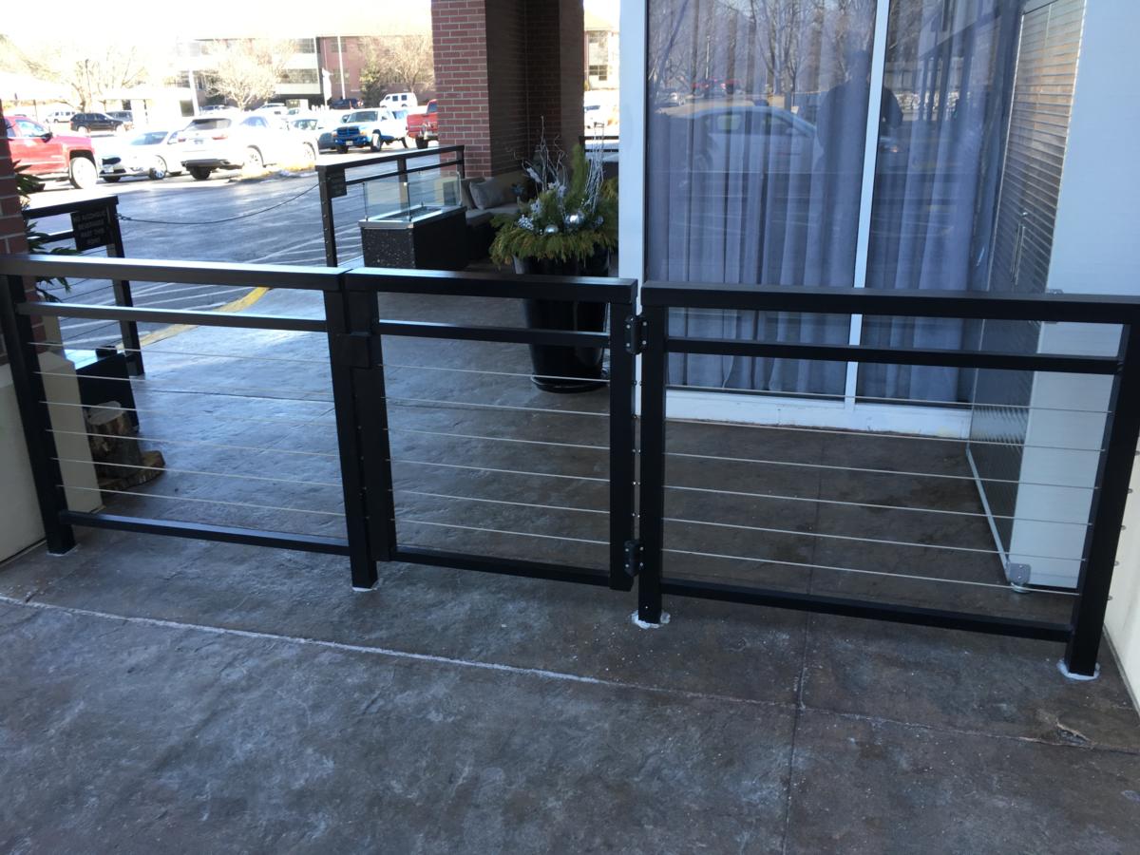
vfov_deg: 48.2
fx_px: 955
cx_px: 570
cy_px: 428
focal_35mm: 29
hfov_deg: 61.7
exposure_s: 1/120
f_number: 2.2
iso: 32
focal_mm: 4.15
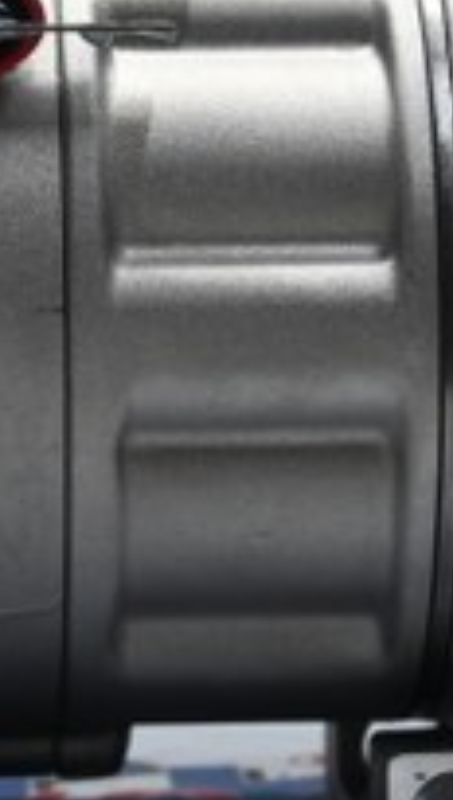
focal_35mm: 202
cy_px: 250
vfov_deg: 10.6
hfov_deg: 6.0
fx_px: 4294
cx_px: 66
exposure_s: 1/80
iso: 1000
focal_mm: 44
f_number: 6
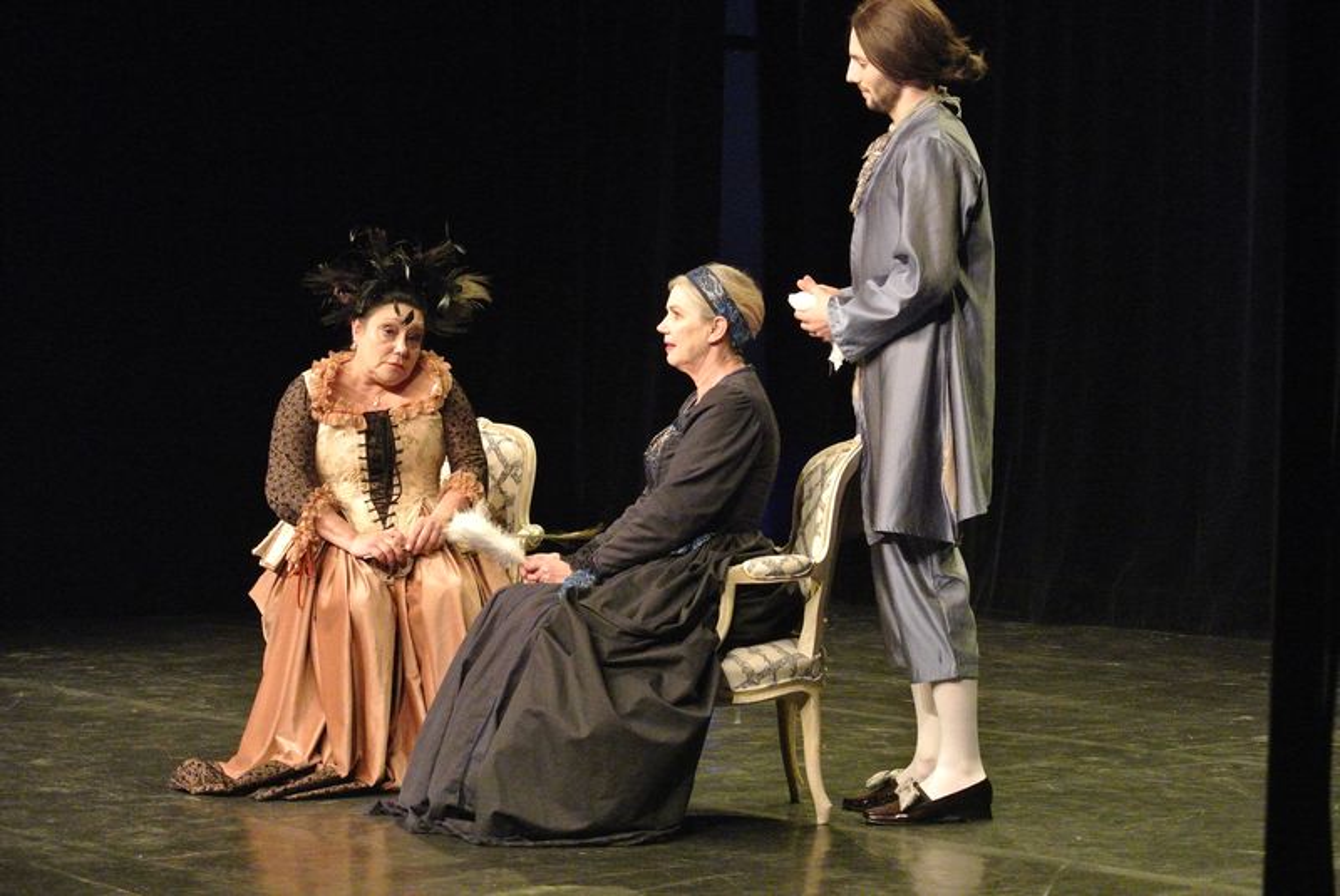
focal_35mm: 91
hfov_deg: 22.4
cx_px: 670
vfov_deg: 15.1
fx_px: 3390
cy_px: 448
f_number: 5
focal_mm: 33.9
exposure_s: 1/100
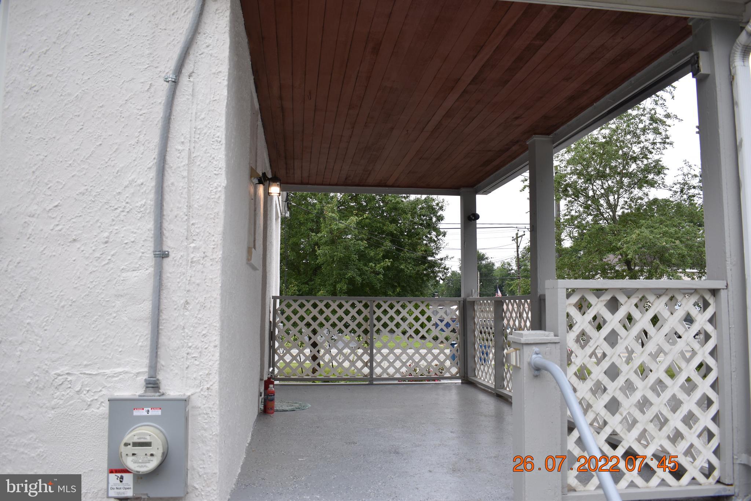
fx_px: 626
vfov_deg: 43.6
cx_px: 376
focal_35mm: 30
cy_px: 250
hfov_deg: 61.9
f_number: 5.6
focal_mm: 20
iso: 220
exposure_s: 1/250
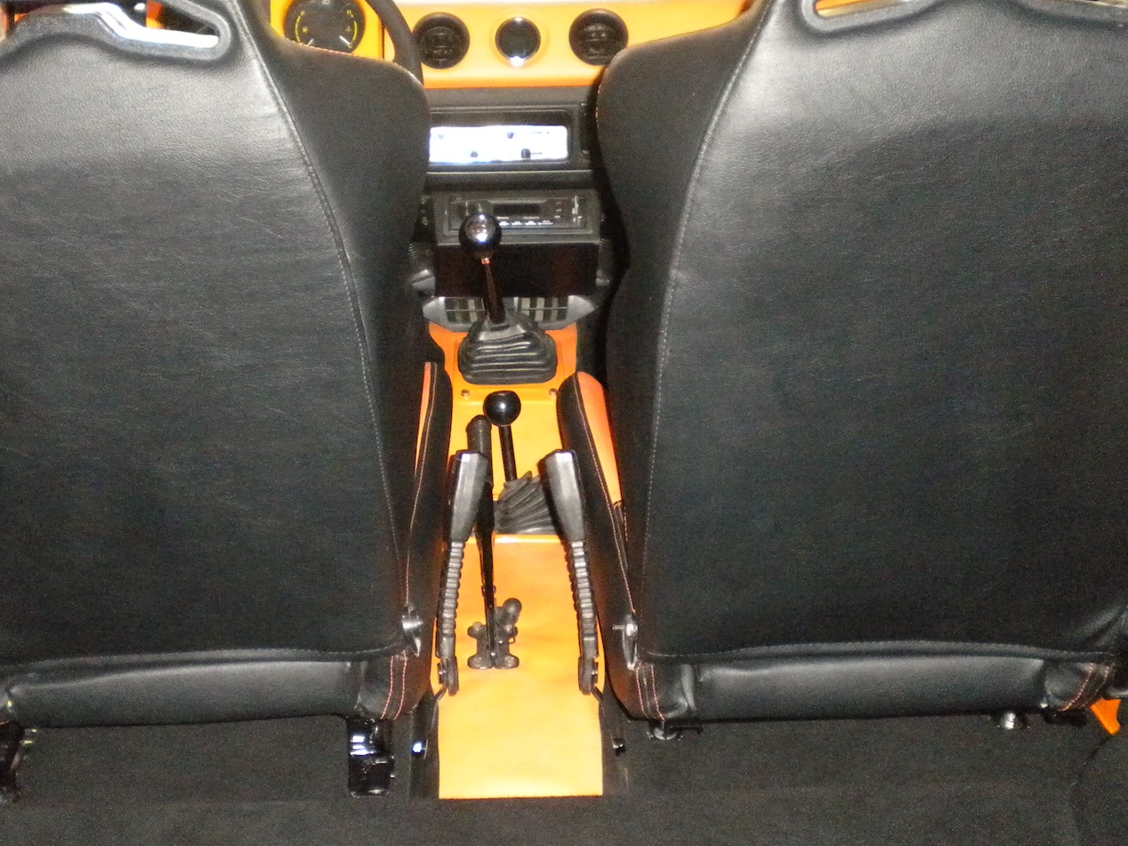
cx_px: 492
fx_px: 1727
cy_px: 419
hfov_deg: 36.1
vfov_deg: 27.5
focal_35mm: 53
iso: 800
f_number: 3.1
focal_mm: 6.3
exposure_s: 1/30
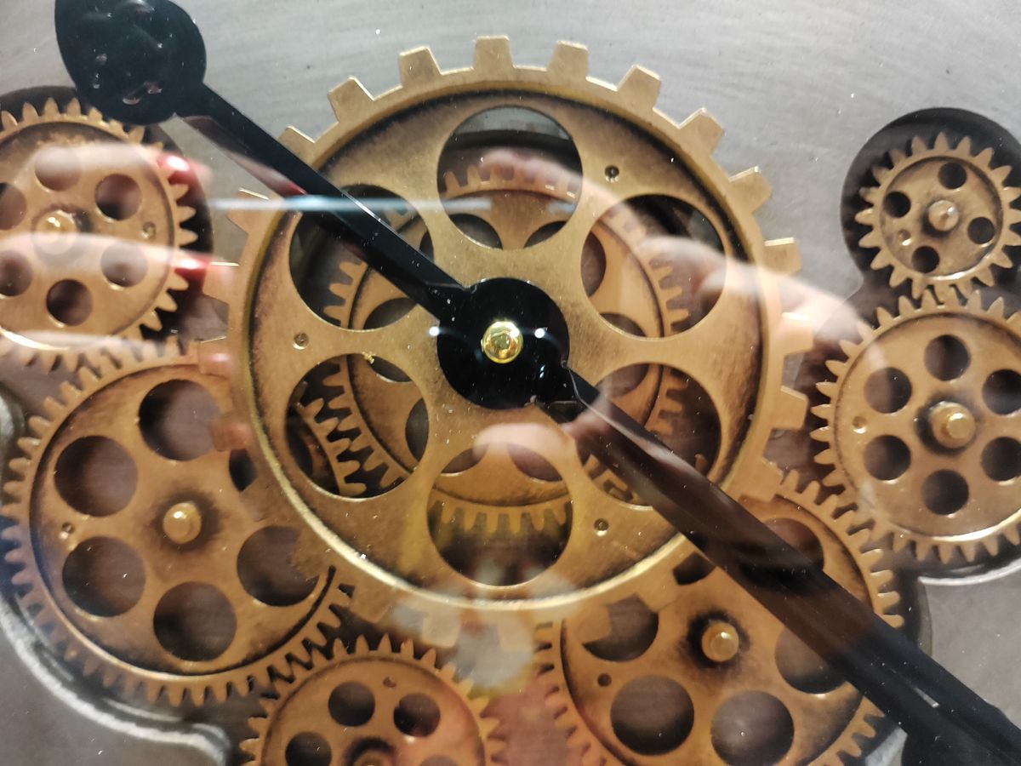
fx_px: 796
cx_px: 510
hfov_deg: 65.3
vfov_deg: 51.4
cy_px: 383
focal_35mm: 27
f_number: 1.9
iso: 1340
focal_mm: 5.52
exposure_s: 1/25
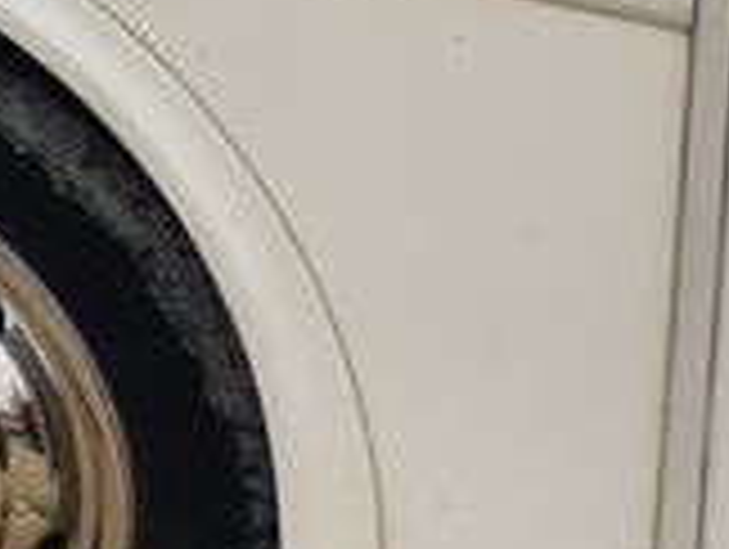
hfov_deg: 10.1
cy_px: -756
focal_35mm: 145
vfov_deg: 9.2
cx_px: -1467
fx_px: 3058
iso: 20
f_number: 1.8
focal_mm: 5.4
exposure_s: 1/462
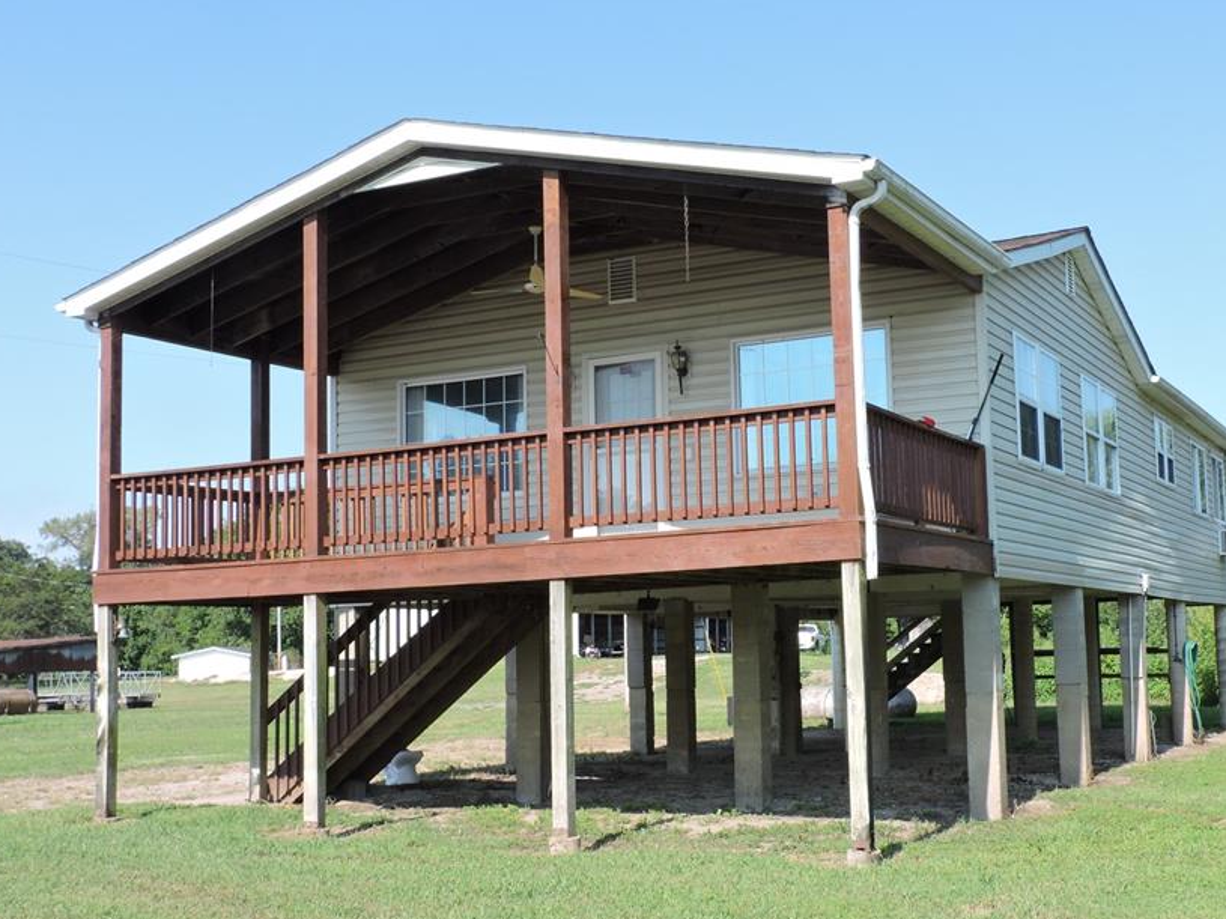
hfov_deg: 42.8
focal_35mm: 44
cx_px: 727
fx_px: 1558
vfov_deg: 32.9
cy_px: 496
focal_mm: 6.2
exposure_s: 1/160
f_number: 6.4
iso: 100
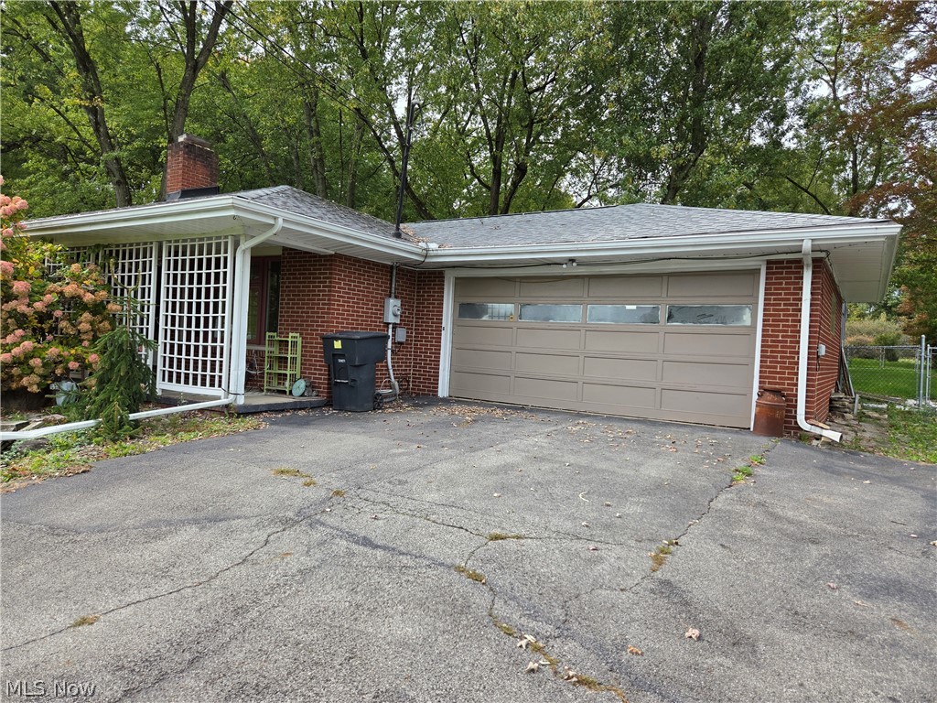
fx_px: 623
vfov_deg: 58.9
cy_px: 352
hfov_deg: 73.9
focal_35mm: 23
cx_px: 468
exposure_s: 1/1418
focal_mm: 5.4
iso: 80
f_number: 1.8
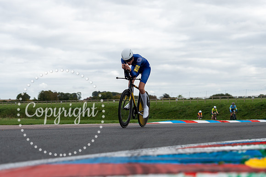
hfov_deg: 20.1
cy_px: 130
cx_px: 133
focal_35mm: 101
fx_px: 750
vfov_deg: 13.5
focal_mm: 62
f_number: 3.5
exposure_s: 1/1000
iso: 100
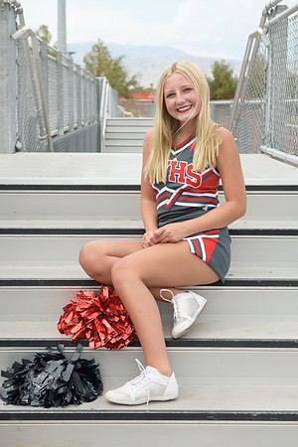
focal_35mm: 70
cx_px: 149
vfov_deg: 28.8
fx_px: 869
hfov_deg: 19.5
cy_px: 224
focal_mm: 70
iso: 800
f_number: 5.6
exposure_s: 1/1250
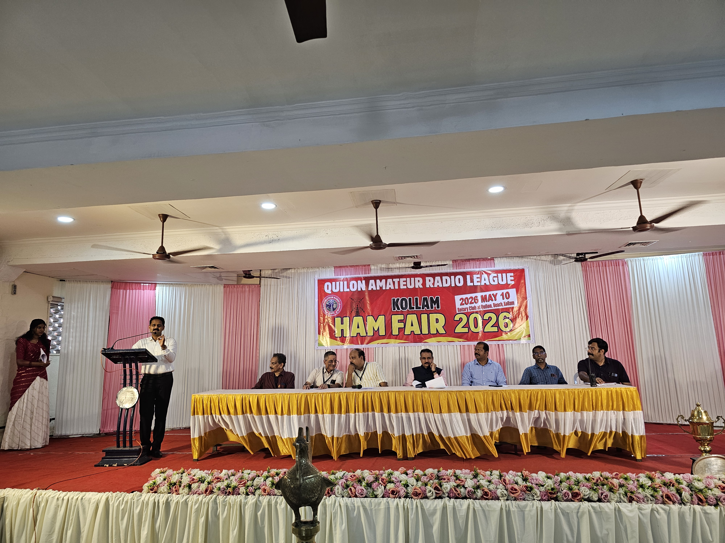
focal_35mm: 23
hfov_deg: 73.9
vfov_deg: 58.9
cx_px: 362
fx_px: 482
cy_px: 272
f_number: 1.7
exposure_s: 1/100
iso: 160
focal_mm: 6.3
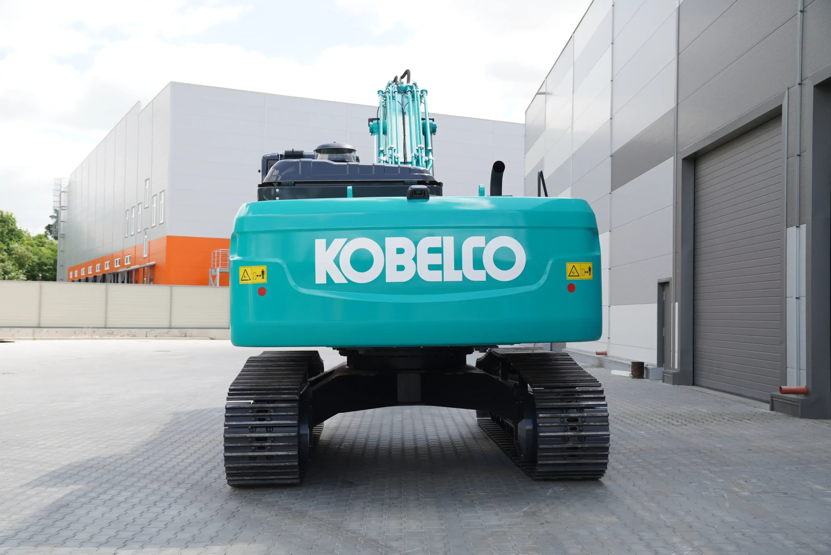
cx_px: 416
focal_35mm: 40
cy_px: 278
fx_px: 935
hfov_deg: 47.9
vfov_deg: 33.1
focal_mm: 27
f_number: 3.5
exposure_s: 1/125
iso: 100
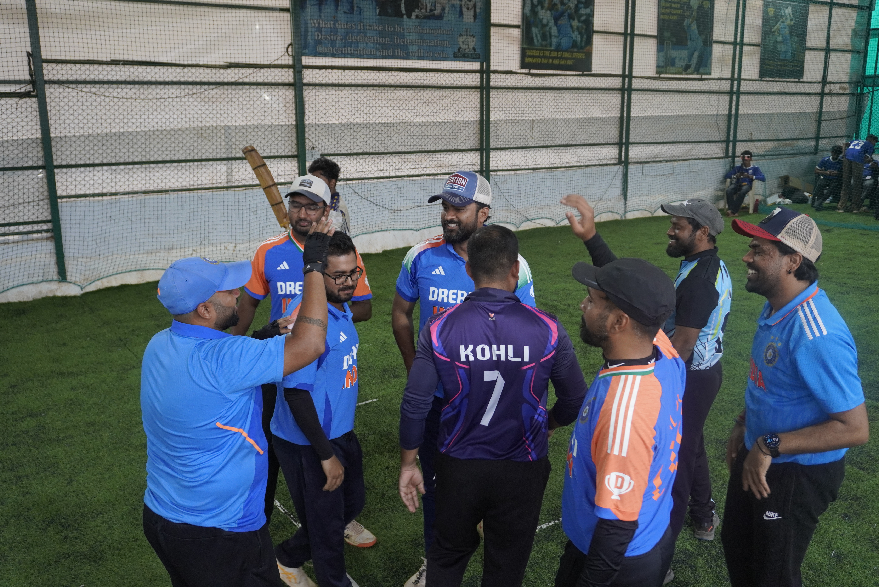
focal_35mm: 33
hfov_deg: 57.2
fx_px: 806
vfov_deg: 40.0
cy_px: 294
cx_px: 440
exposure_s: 1/200
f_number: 4
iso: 1250
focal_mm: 22
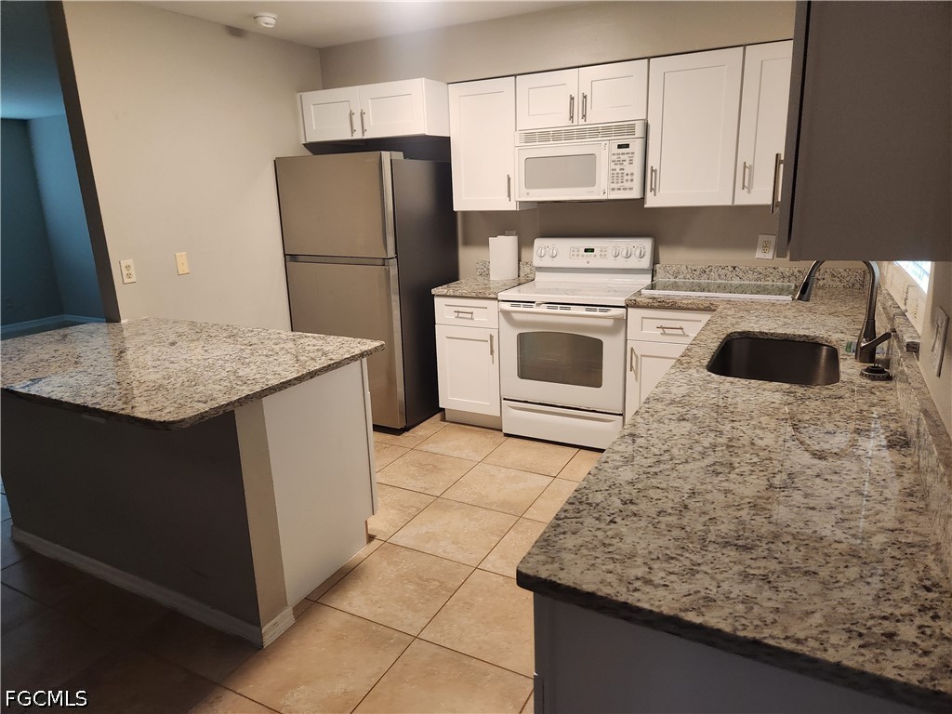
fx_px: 633
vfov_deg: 58.9
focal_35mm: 23
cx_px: 476
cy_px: 357
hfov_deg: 73.9
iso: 400
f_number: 1.8
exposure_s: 1/120
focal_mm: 5.4
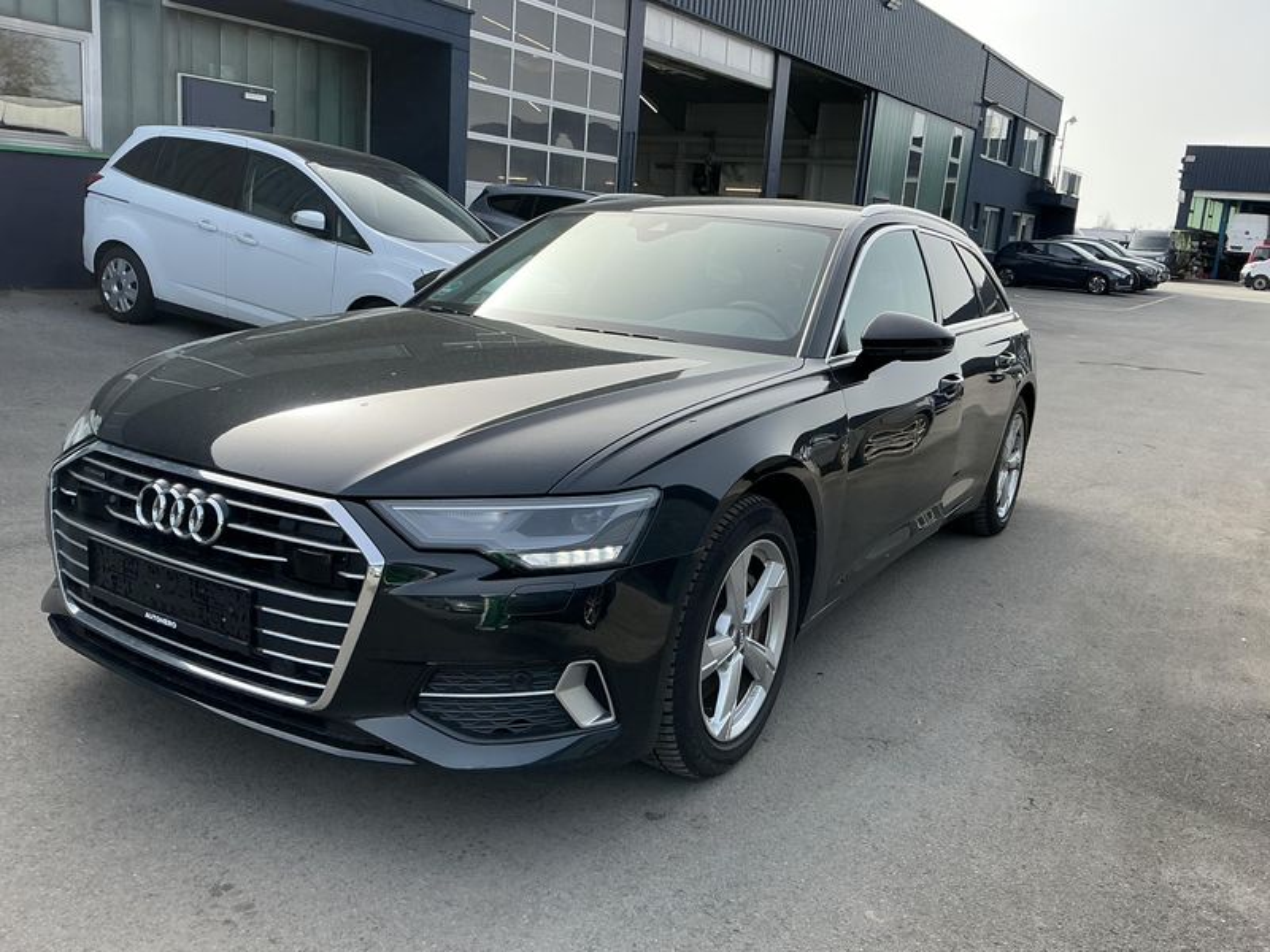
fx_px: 1027
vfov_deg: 49.7
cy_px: 476
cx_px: 635
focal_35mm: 28
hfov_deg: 63.4
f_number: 1.8
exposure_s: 1/613
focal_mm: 3
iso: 25
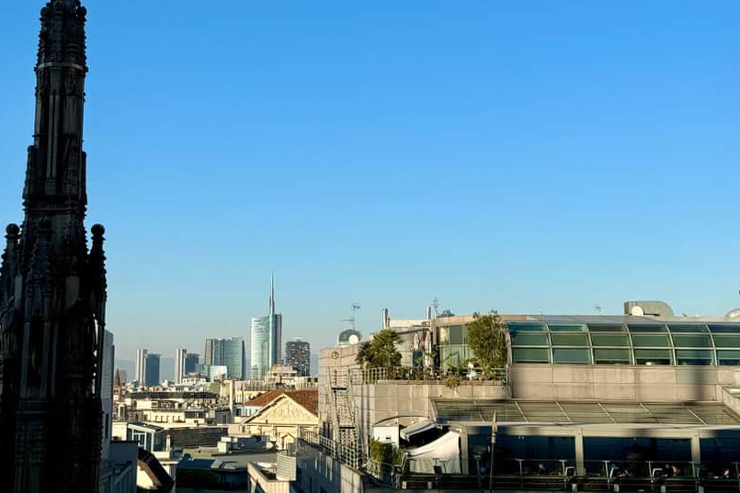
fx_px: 1275
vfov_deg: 21.9
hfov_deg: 32.3
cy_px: 174
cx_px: 302
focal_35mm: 62
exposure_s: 1/4975
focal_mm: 6.9
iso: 64
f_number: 1.8
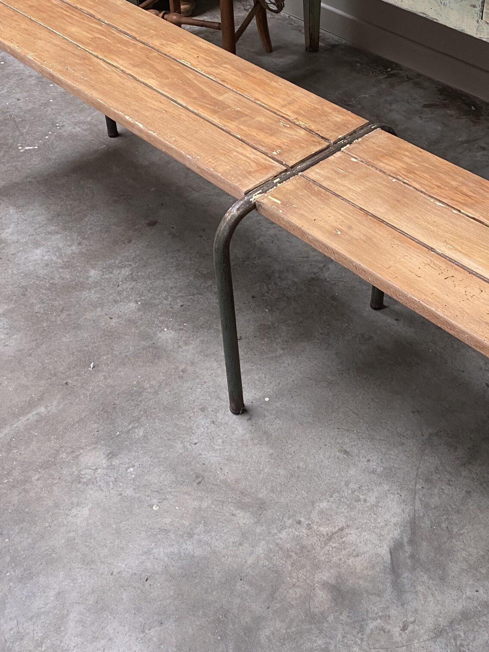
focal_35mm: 44
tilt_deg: -39.5
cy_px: 277
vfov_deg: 42.8
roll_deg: +0.9
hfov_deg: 32.8
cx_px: 296
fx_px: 829
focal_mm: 4.25
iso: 125
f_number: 1.8
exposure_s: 1/72
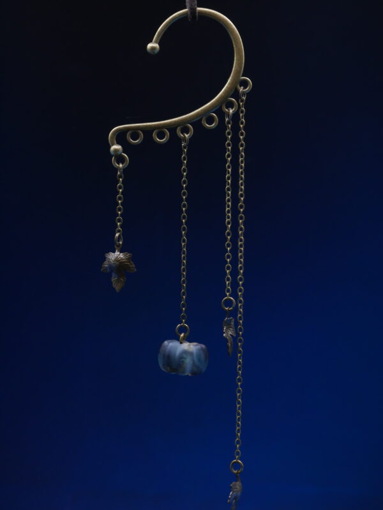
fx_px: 884
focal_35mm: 60
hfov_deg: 24.4
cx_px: 192
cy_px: 255
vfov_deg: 32.2
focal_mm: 30
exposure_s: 1/60
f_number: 6.3
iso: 800
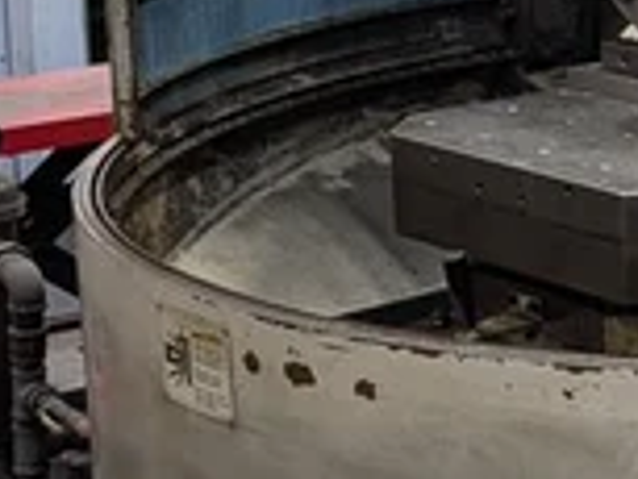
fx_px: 2177
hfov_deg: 13.9
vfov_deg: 12.4
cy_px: 10
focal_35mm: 118
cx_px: 1314
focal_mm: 6.9
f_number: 1.68
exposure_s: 1/120
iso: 328
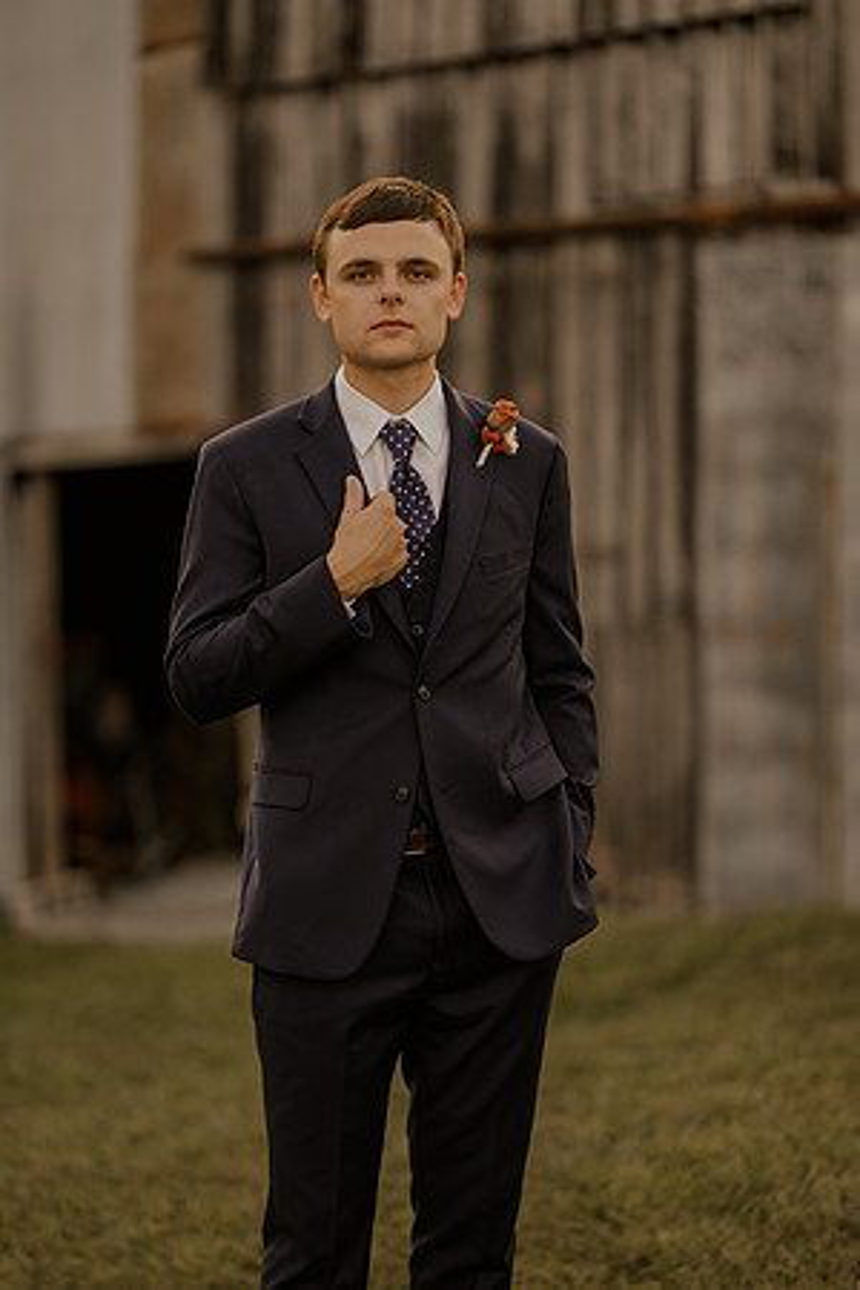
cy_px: 645
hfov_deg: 16.1
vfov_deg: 23.9
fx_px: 3046
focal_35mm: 85
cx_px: 430
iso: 100
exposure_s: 1/400
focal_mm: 85
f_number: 1.6
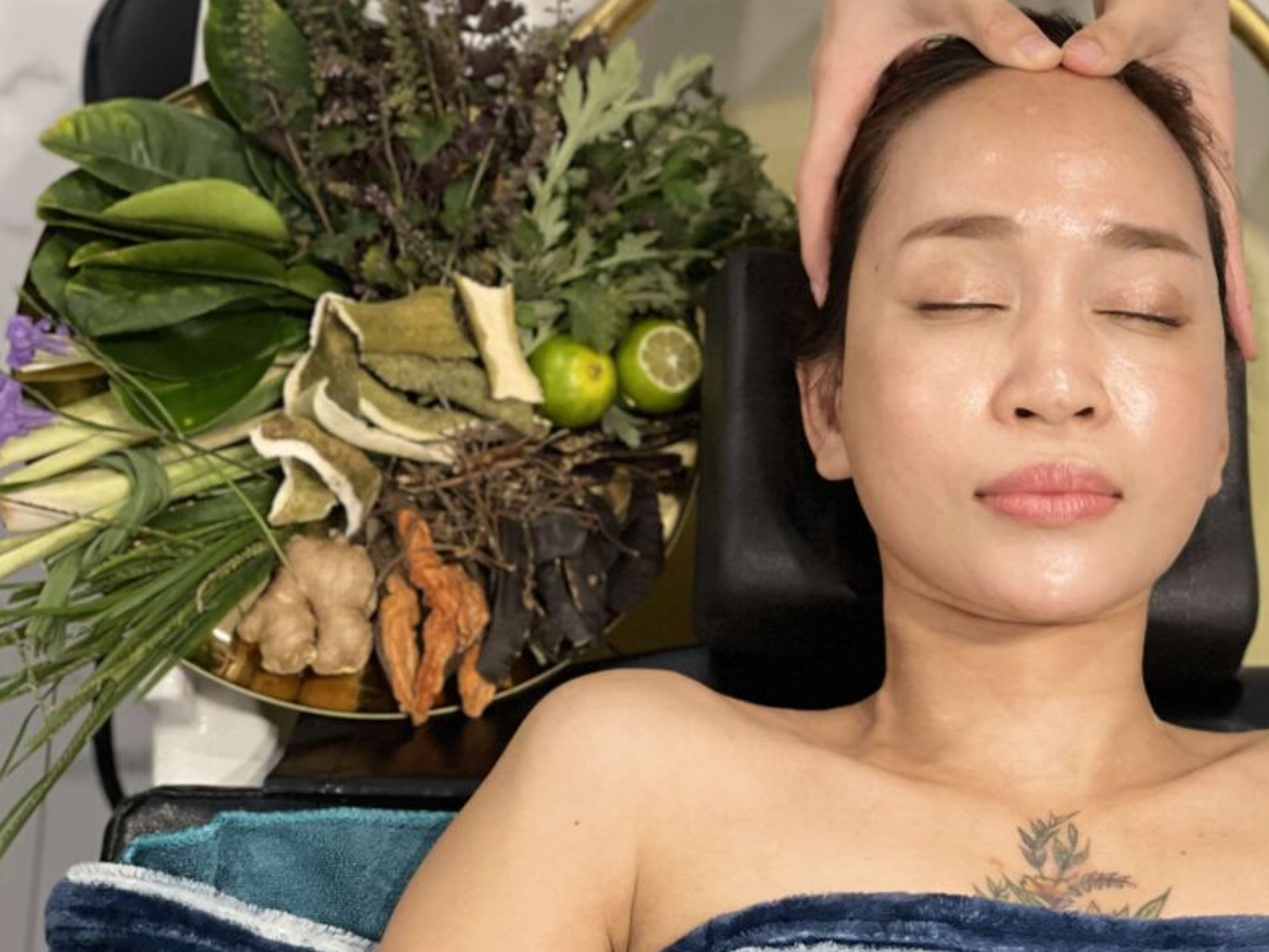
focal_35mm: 87
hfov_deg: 22.4
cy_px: 496
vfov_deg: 17.0
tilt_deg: -71.7
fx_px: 3190
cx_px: 835
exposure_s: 1/33
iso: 200
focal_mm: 7.5
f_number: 2.2
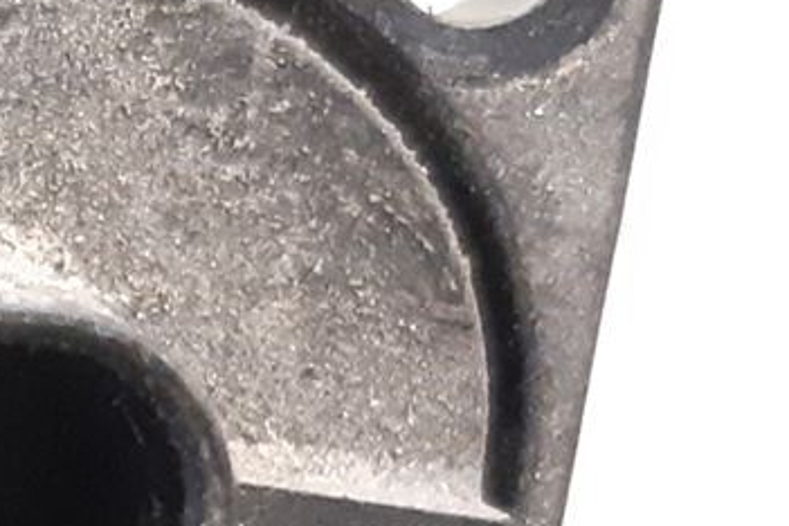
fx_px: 3463
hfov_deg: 12.3
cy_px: 434
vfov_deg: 8.7
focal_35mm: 158
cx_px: -409
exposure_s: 1/25
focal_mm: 3.93
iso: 500
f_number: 1.7
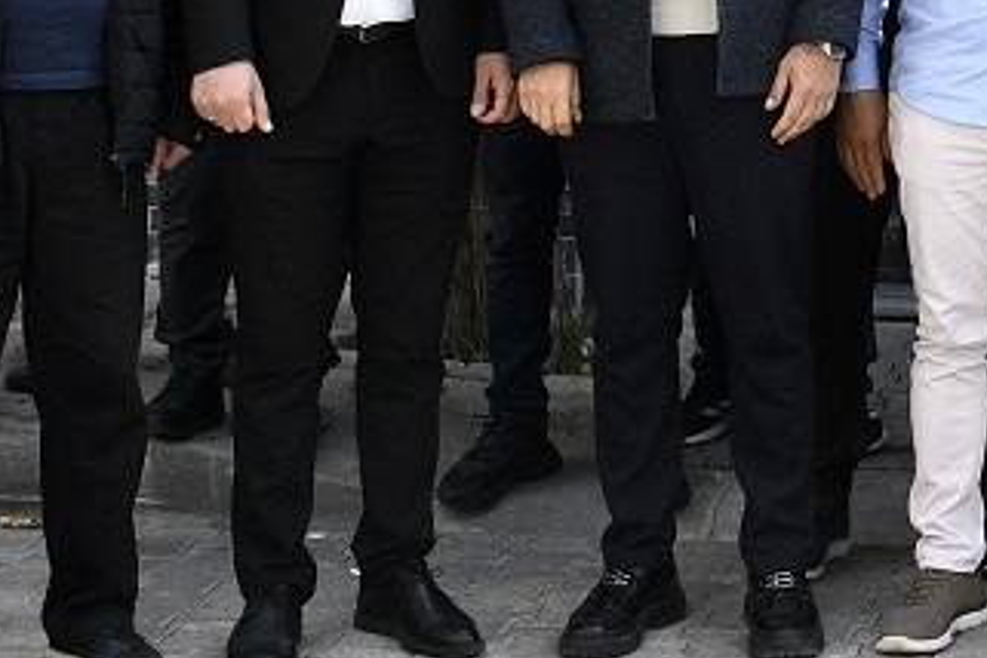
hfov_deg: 13.7
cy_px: -375
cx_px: 1374
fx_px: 3920
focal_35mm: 143
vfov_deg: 9.3
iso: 1000
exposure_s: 1/200
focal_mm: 22
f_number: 11
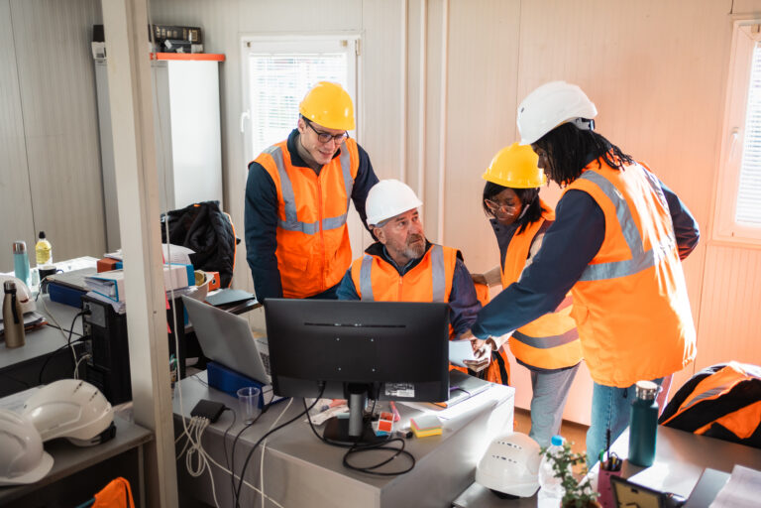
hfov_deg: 54.4
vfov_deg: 37.9
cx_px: 380
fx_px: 740
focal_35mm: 35
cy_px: 254
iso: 400
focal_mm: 35
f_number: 2
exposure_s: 1/320
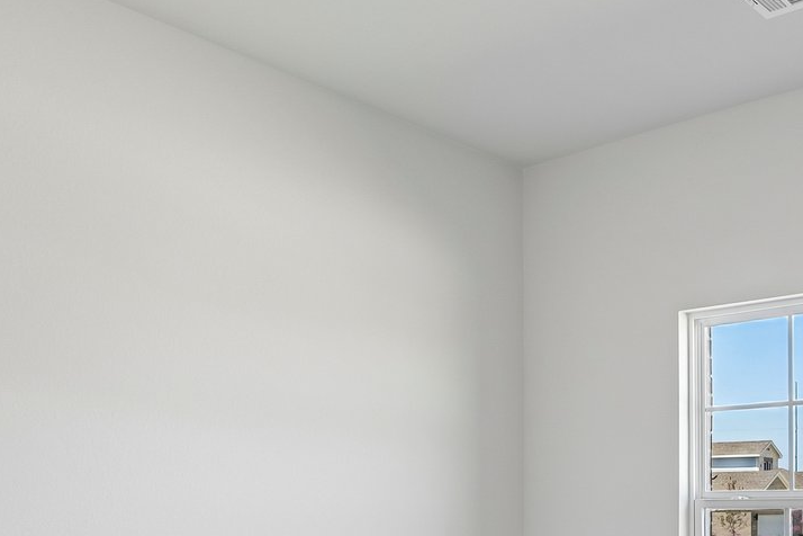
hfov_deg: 42.7
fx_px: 959
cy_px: 512
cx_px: 678
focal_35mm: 43
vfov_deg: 29.5
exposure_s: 1/100
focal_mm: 15
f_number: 8
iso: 400
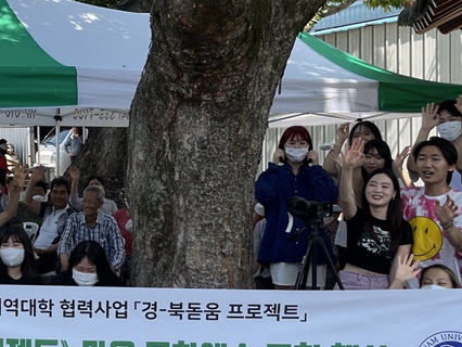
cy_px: 185
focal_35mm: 61
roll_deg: +1.3
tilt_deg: -2.4
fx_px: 815
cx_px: 31
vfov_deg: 24.0
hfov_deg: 30.1
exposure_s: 1/684
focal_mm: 5.1
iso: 50
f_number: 1.6
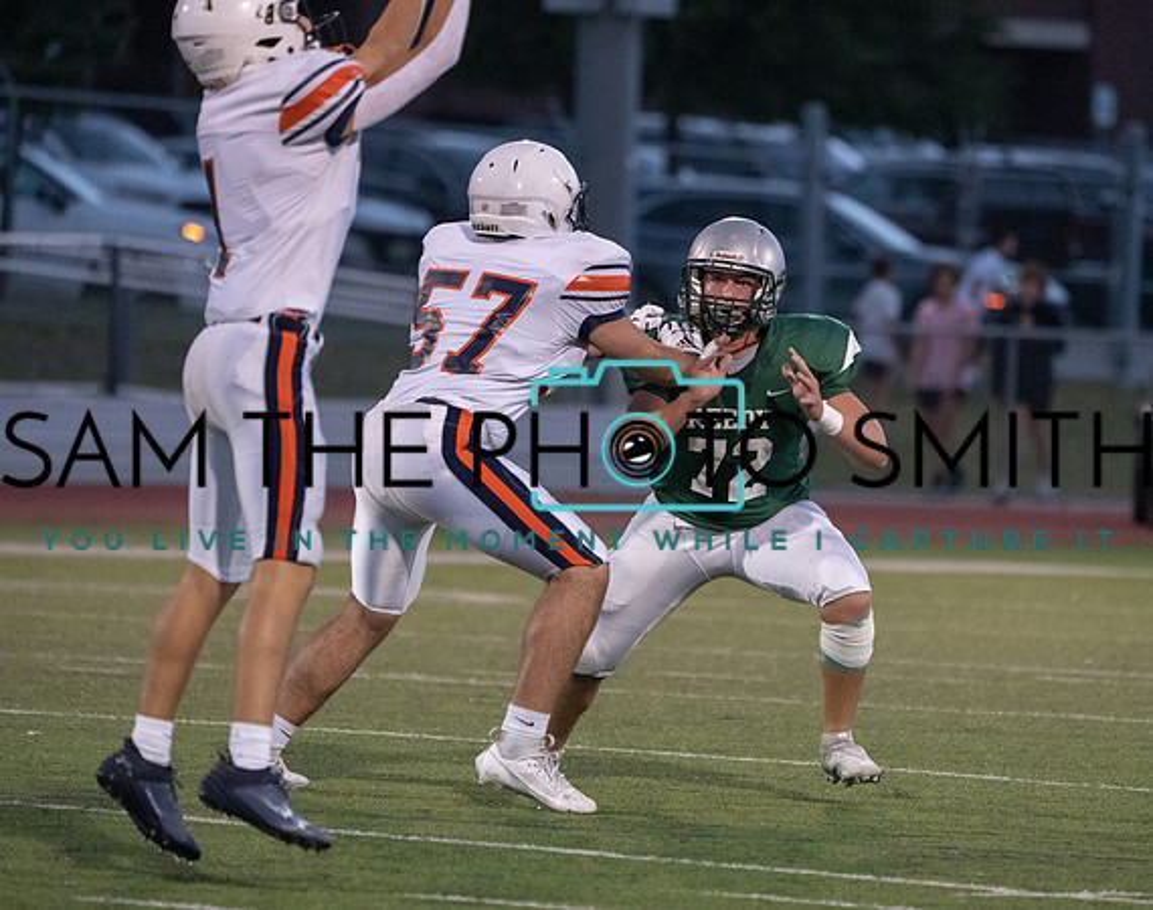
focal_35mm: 384
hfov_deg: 5.1
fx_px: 13031
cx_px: 704
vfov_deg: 4.0
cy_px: 440
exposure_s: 1/1000
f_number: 5.6
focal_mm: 333
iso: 10000
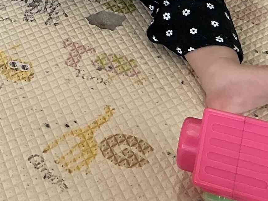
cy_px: -145
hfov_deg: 16.4
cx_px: -145
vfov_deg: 12.6
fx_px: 836
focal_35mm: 108
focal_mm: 3
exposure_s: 1/120
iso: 50
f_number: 1.8
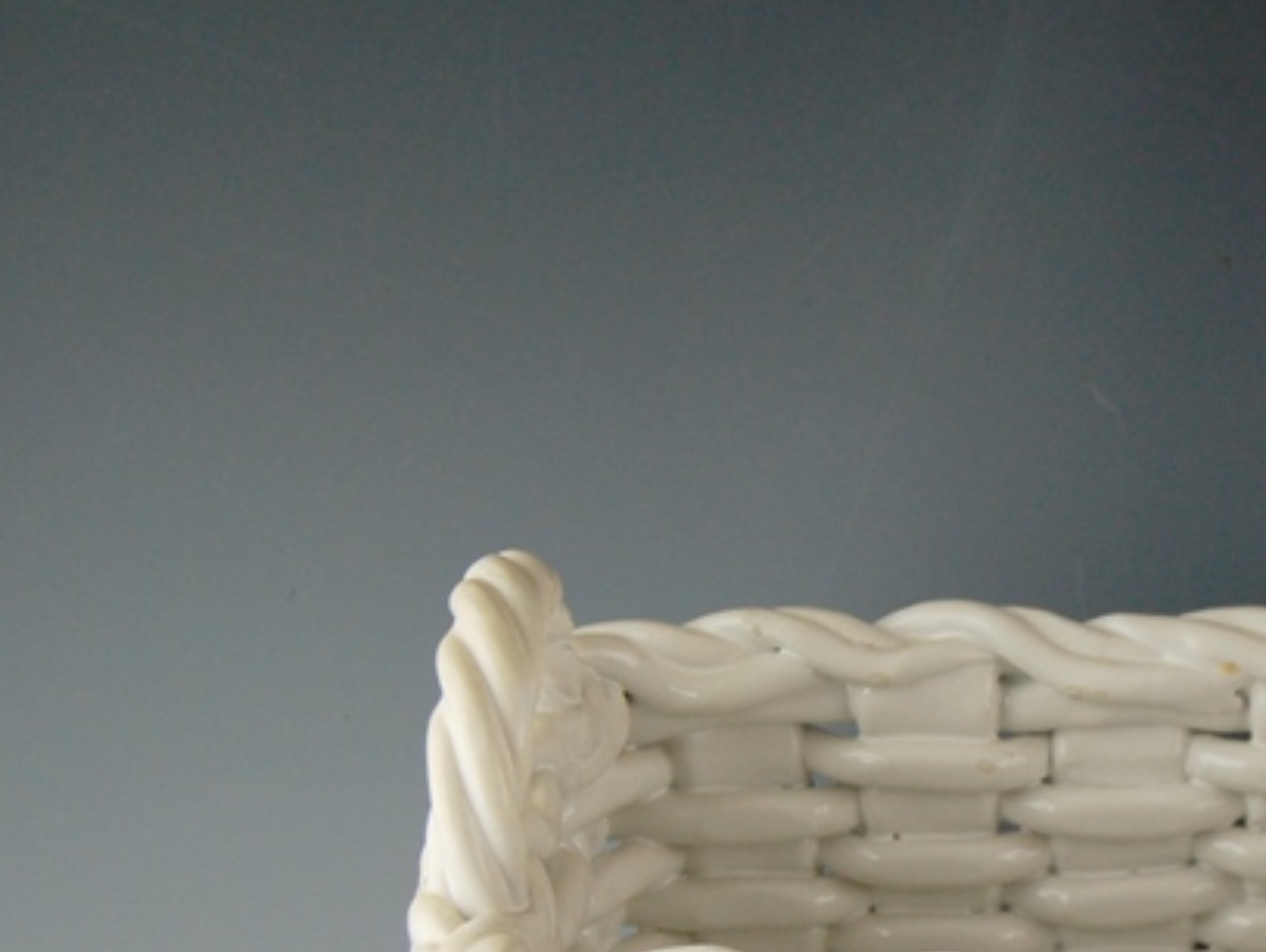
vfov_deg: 11.0
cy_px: 905
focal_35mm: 134
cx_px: 1219
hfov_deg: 14.5
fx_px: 4905
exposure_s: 1/125
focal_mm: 42
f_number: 5.6
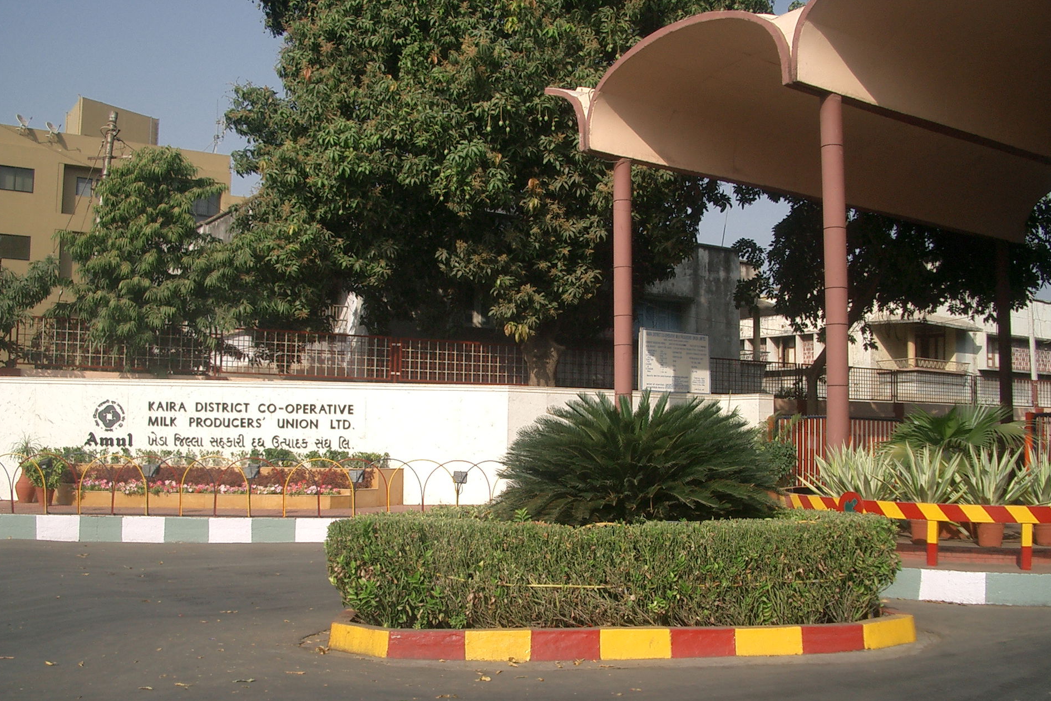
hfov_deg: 51.9
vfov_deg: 35.9
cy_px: 374
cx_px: 520
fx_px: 1080
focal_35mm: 37
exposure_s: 1/400
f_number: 4.3
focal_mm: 5.8
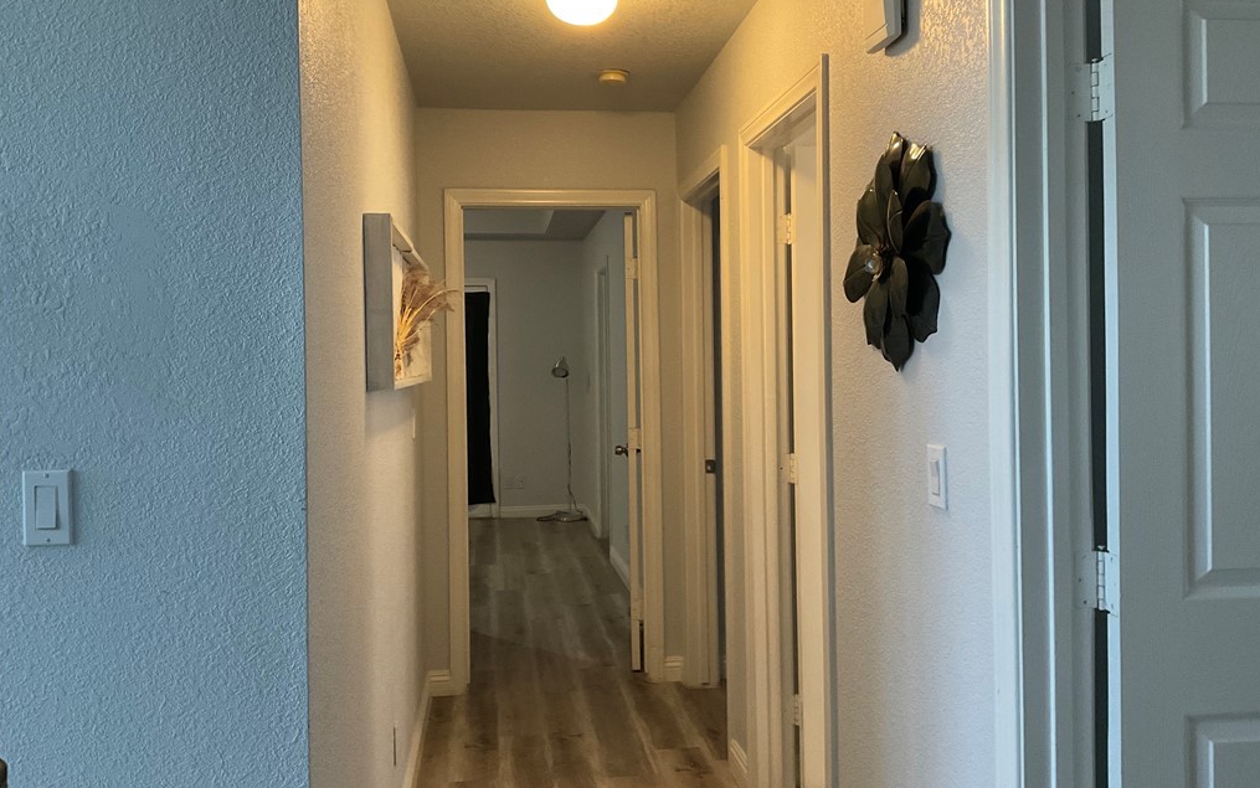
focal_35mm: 31
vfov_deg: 40.6
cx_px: 633
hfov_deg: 61.2
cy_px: 365
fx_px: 1065
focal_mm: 3
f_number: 1.8
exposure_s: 1/60
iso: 125
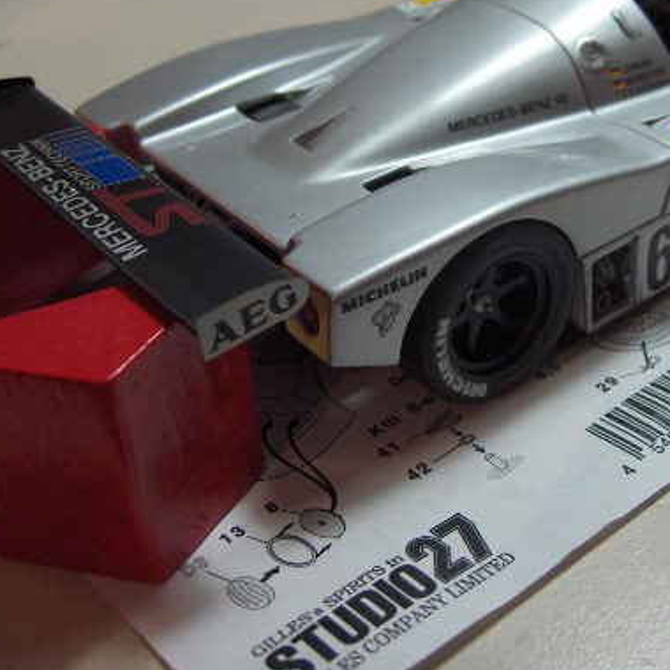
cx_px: 458
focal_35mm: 58
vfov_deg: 29.4
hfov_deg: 29.3
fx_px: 1270
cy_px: 256
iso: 160
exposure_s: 1/124
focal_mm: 8
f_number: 2.8
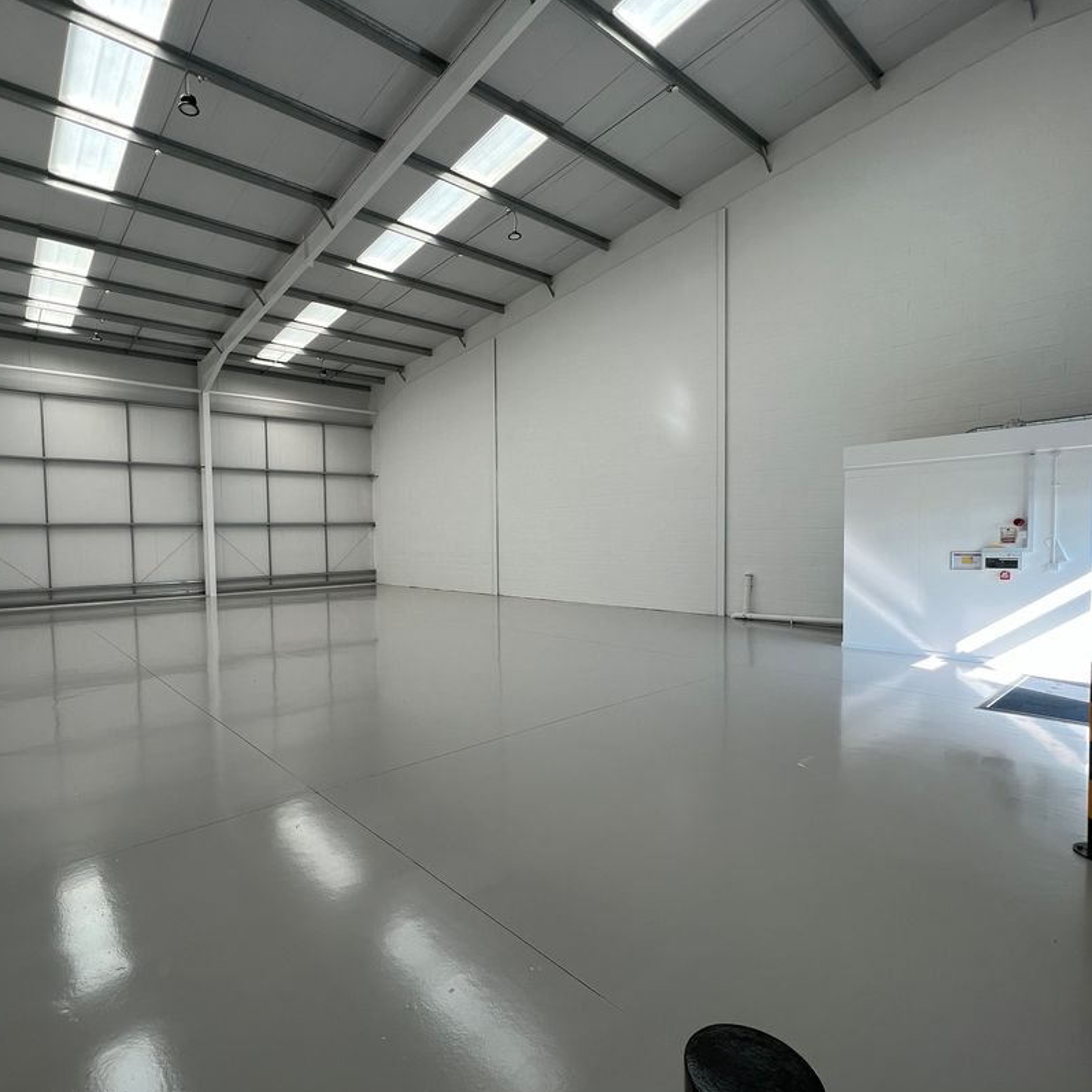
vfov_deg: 87.4
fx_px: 571
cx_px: 440
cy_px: 564
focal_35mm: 16
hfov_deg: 86.4
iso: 32
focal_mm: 1.57
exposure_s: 1/111
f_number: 1.8
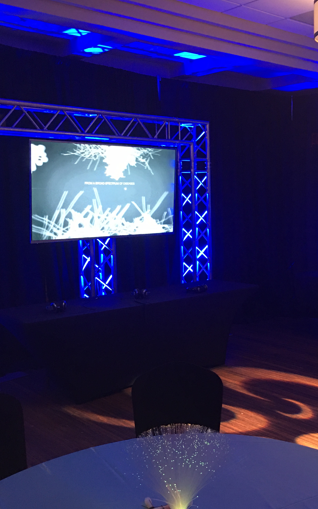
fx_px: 582
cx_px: 254
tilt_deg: -6.4
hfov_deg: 29.8
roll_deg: -0.6
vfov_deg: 47.2
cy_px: 260
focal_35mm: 42
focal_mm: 4.15
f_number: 2.2
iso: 50
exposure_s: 1/4
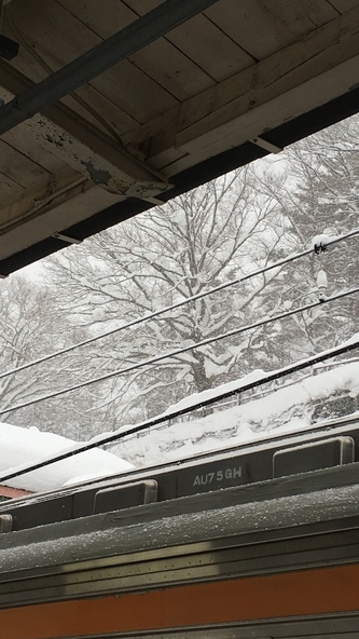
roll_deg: -0.4
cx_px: 226
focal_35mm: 64
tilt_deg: +19.0
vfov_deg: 32.8
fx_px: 1083
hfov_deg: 18.8
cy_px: 340
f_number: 2.2
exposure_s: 1/277
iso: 25
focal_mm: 4.15
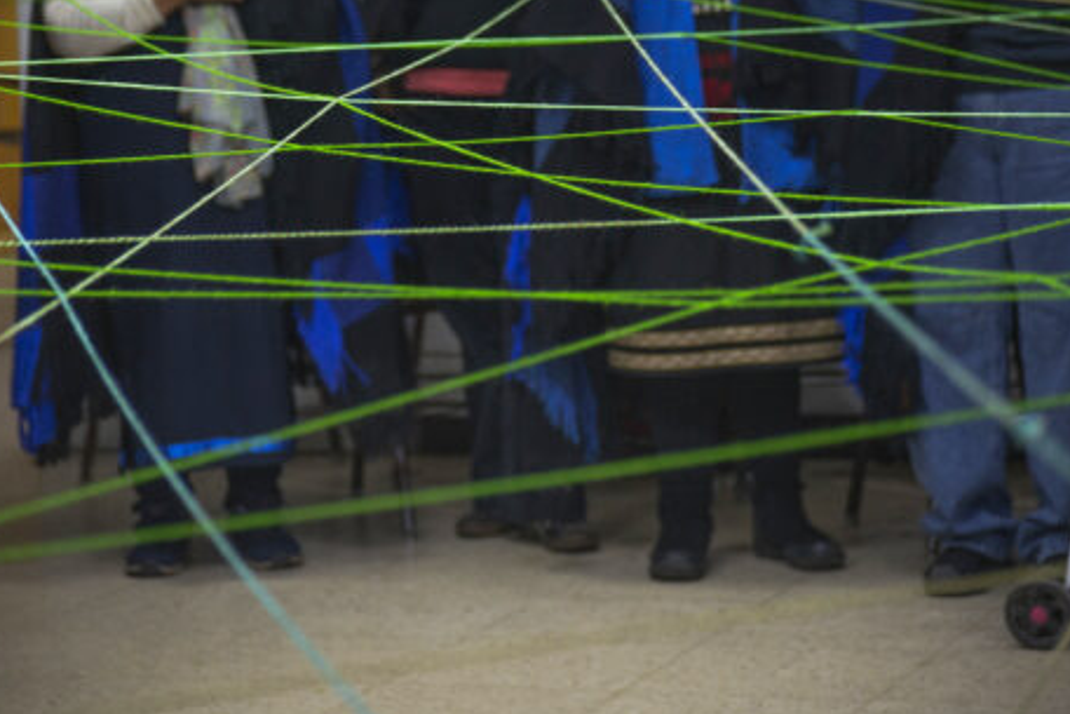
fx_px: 4607
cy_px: 126
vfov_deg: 8.8
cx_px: 493
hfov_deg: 13.2
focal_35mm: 155
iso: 1000
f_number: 4.5
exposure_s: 1/100
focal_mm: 92
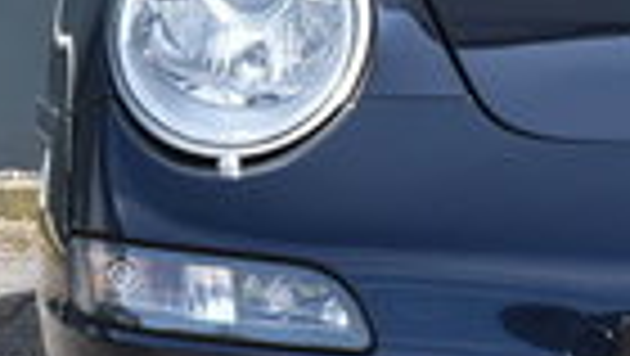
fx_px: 6637
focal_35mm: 397
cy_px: -261
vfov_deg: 3.1
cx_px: 864
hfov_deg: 5.4
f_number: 8
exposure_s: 1/500
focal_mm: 46
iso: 560
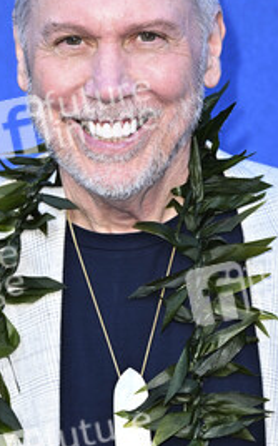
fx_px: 2199
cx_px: 120
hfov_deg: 7.2
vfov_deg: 11.6
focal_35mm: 181
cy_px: 203
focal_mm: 119
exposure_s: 1/250
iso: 800
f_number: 6.3
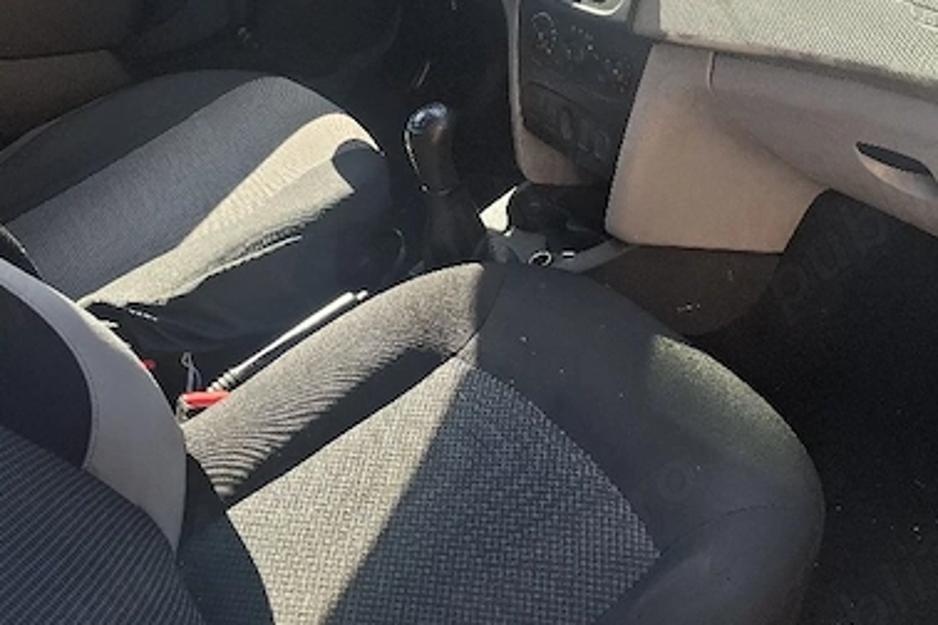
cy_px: 201
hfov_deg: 49.7
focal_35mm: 38
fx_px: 990
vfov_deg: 34.7
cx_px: 635
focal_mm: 5.54
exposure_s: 1/400
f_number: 1.8
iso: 50
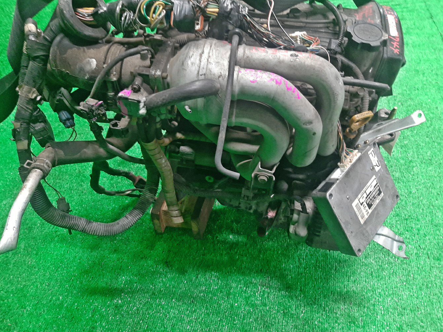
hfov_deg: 63.4
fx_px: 358
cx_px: 222
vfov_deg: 49.7
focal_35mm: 28
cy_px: 162
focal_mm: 3.93
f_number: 1.7
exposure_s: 1/50
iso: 239
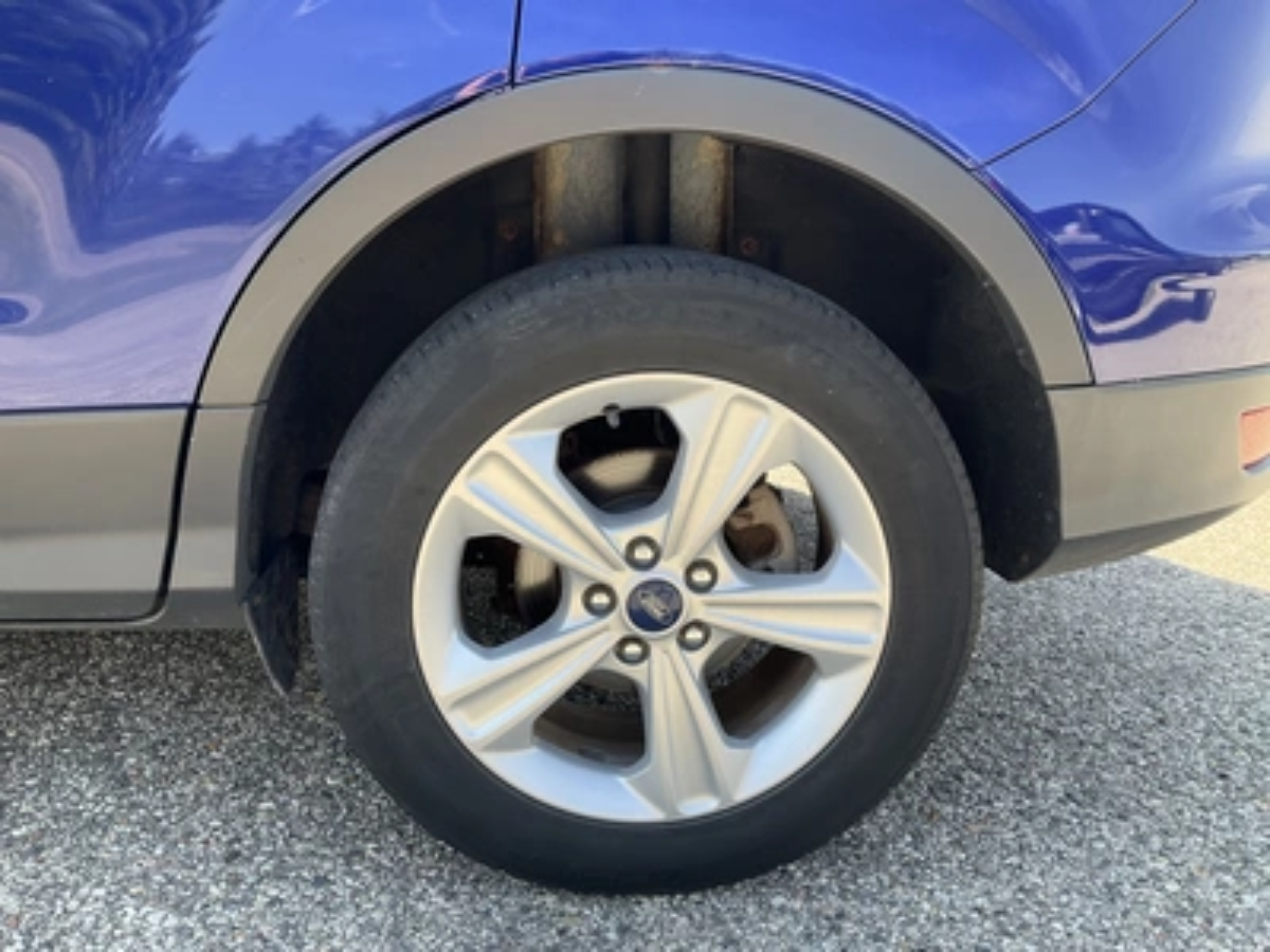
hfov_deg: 61.7
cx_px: 635
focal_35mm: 29
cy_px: 476
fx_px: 1064
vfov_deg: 48.2
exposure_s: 1/195
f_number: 1.8
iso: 25
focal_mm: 3
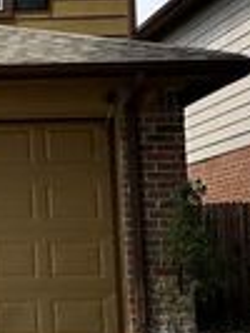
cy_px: 151
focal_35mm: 120
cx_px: -208
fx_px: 1154
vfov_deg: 16.4
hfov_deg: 11.4
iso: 80
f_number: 1.78
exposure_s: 1/4762
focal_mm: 6.86
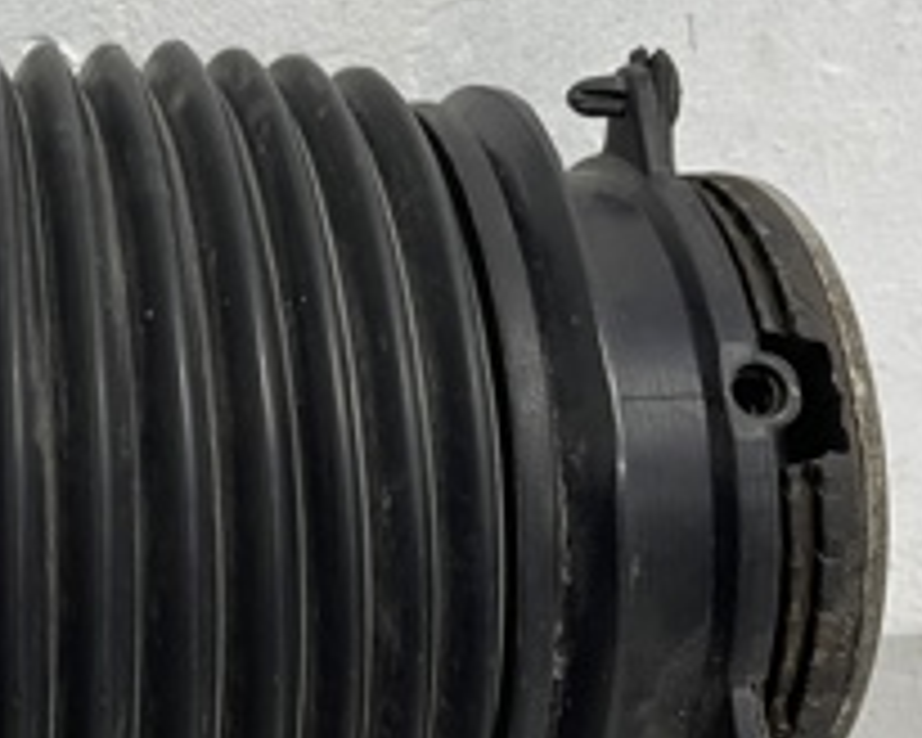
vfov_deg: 20.2
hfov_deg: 24.1
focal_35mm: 76
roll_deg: +1.3
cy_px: 315
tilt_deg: -21.9
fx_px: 2074
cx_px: 22
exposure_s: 1/50
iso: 64
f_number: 1.6
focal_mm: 5.1
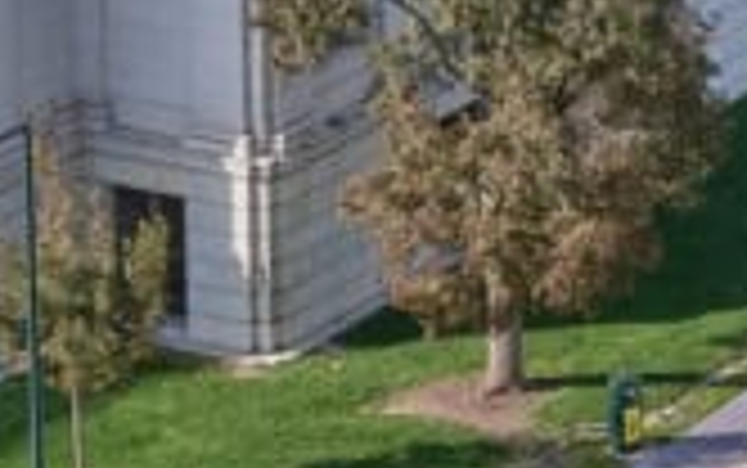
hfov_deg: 7.9
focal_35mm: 262
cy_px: -981
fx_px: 5337
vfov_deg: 4.8
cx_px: 1066
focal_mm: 50.8
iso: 200
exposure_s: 1/110
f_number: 11
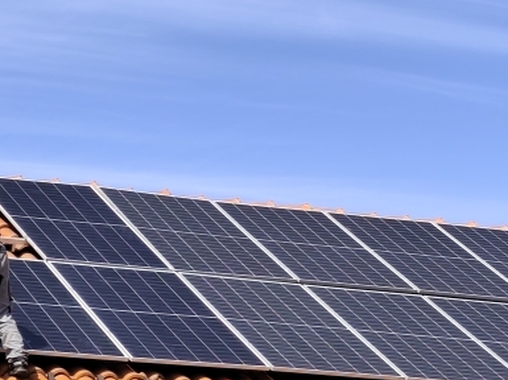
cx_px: 289
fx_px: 2683
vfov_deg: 8.1
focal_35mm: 183
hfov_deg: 10.8
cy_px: 313
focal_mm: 6.19
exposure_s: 1/603
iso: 50
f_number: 1.65
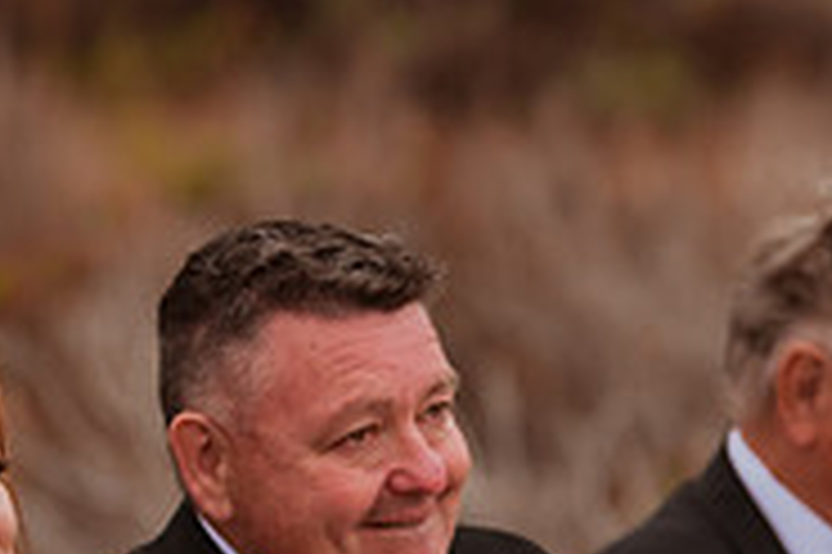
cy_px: 761
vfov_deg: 3.2
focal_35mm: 423
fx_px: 9767
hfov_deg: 4.9
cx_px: 463
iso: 500
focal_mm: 135
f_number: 3.2
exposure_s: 1/1000
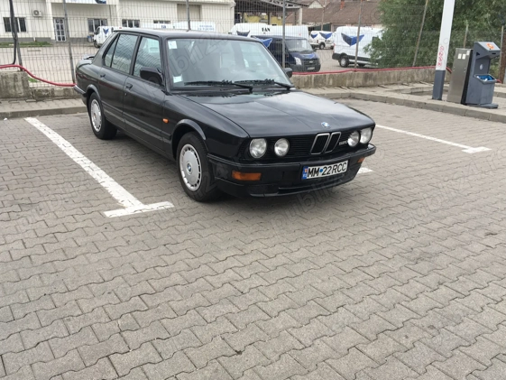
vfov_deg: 45.4
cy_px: 198
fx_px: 453
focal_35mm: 31
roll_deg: -2.4
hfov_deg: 58.3
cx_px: 263
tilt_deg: -21.7
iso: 25
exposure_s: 1/398
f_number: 2.2
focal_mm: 4.15
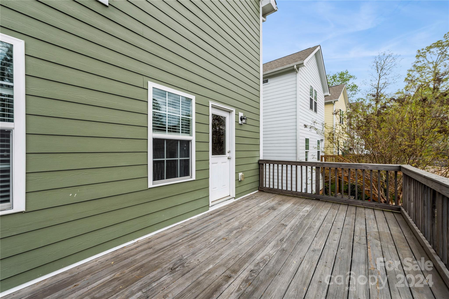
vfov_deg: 81.2
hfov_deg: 104.2
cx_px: 224
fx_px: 175
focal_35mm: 14
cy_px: 150
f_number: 8
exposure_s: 1/100
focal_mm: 14
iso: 200
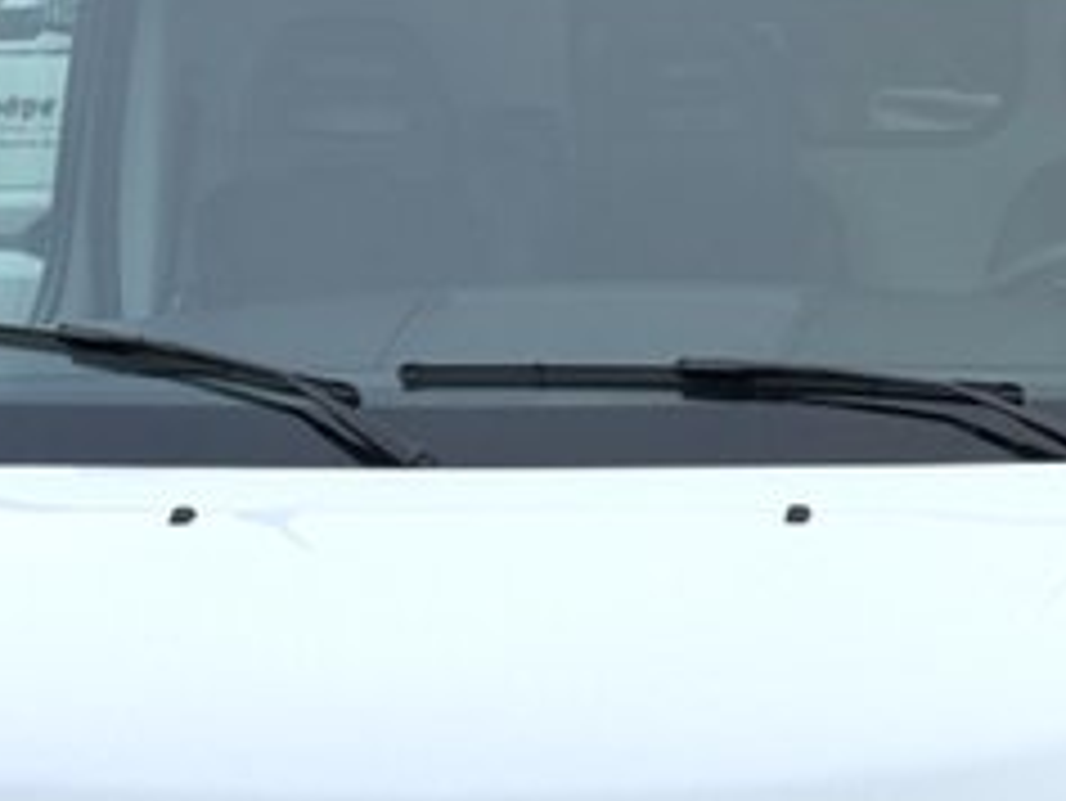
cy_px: 580
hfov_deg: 12.1
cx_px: 864
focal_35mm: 162
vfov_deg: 9.2
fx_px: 4991
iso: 64
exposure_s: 1/1597
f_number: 1.78
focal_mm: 6.76
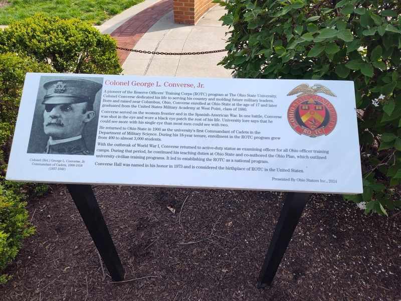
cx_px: 200
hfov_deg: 73.9
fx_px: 266
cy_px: 150
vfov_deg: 58.9
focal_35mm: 23
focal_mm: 5.56
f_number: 1.8
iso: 100
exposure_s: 1/552
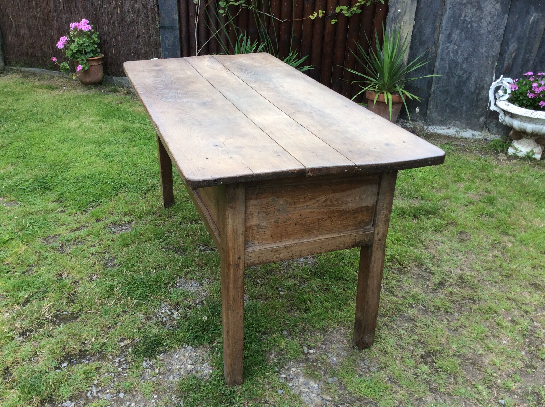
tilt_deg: -30.0
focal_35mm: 32
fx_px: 503
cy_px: 204
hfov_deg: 56.9
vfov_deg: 44.1
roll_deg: +0.1
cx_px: 272
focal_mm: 3.3
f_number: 2.4
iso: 32
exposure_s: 1/173
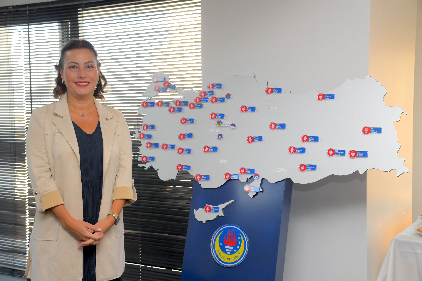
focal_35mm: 48
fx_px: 563
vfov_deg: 28.1
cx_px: 211
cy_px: 140
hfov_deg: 41.1
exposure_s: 1/60
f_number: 5
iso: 200
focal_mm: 32
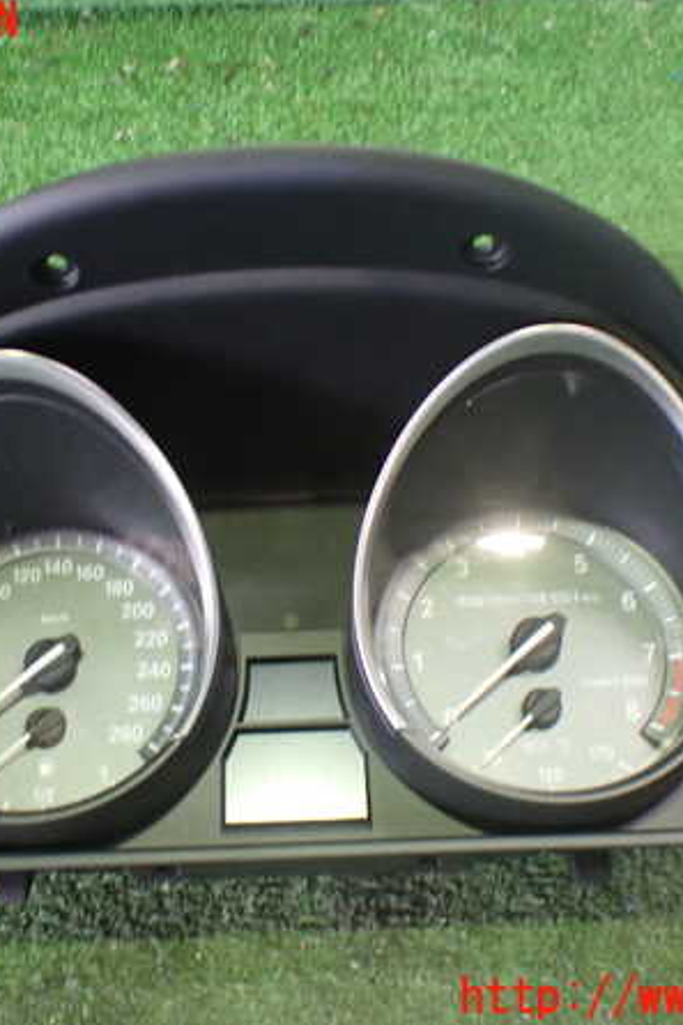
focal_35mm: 42
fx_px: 1196
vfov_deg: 46.4
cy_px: 510
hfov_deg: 31.8
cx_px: 290
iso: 800
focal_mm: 5.4
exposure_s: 1/30
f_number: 2.3
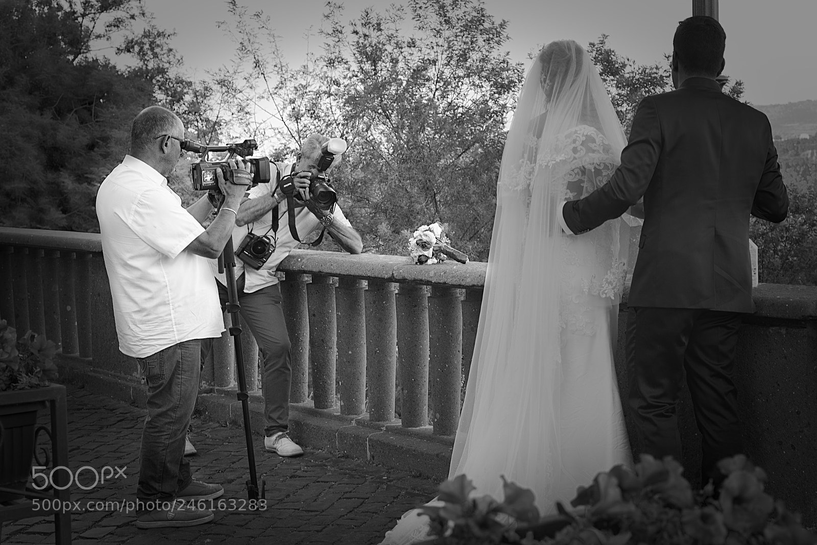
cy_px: 272
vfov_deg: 27.0
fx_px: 1135
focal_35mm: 50
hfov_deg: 39.6
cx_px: 408
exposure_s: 1/50
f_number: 8
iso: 100
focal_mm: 50
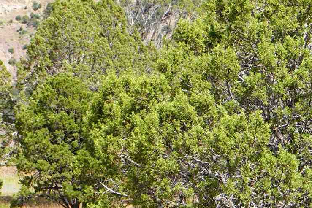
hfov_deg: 7.1
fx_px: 2522
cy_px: 86
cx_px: 276
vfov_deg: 4.7
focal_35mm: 291
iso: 100
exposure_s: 1/125
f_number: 9
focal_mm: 70
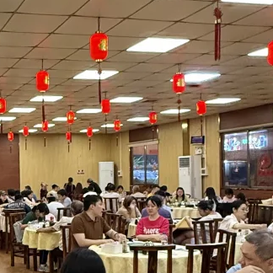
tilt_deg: -0.6
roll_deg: -0.3
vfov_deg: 30.9
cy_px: 180
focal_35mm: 55
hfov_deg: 28.4
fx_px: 491
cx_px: -23
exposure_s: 1/100
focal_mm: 2.22
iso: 320
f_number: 2.2
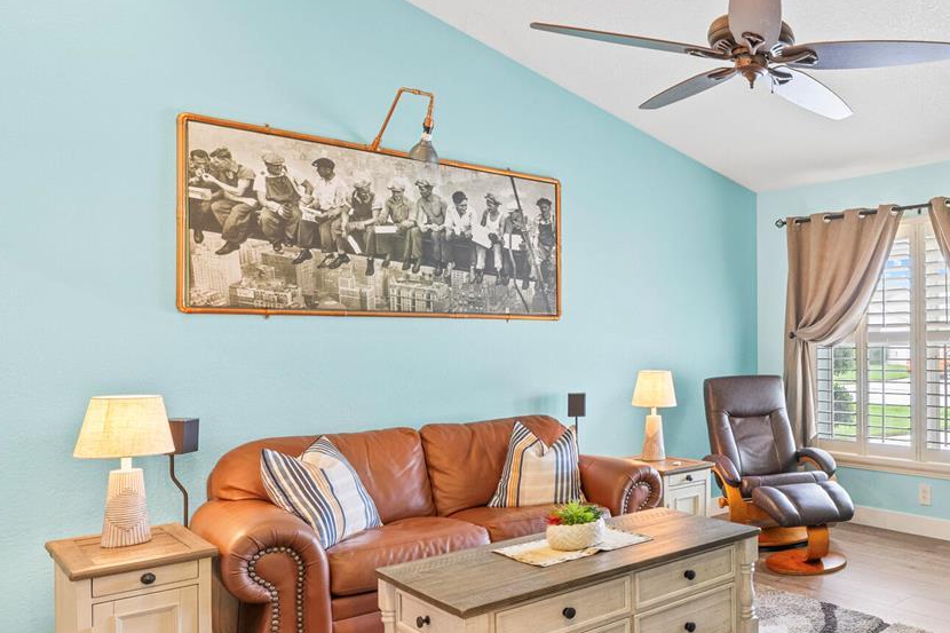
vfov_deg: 47.9
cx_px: 870
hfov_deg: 57.1
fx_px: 712
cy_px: 330
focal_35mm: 27
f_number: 8
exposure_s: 1/3
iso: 500
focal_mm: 14
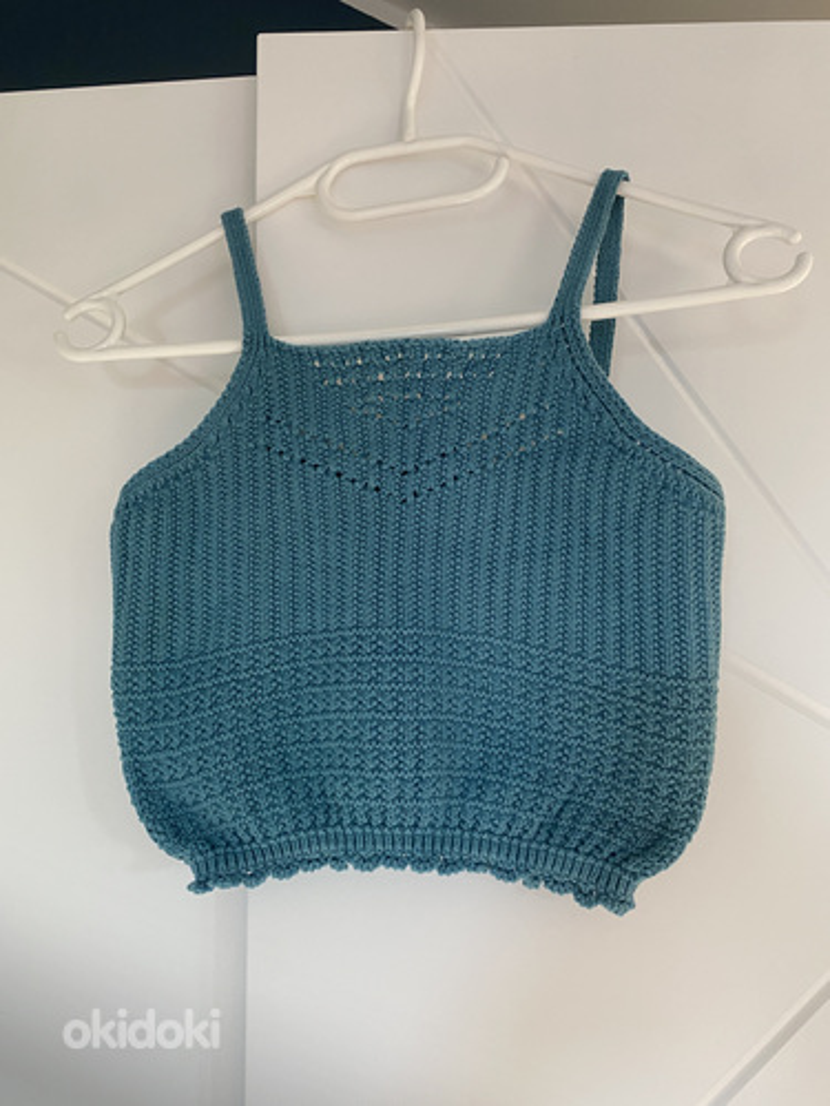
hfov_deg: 53.1
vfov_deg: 67.3
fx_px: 831
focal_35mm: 26
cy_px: 553
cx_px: 415
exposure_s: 1/98
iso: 125
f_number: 1.8
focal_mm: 4.25
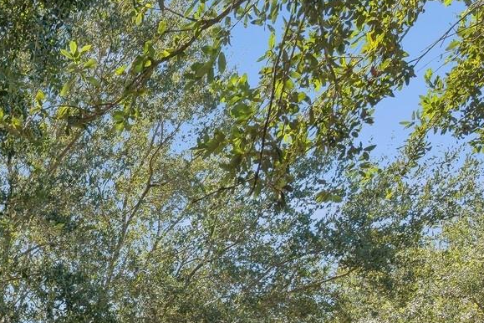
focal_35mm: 47
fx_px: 632
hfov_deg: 35.2
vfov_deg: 24.3
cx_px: -64
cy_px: 441
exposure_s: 1/160
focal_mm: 17
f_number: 8
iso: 200
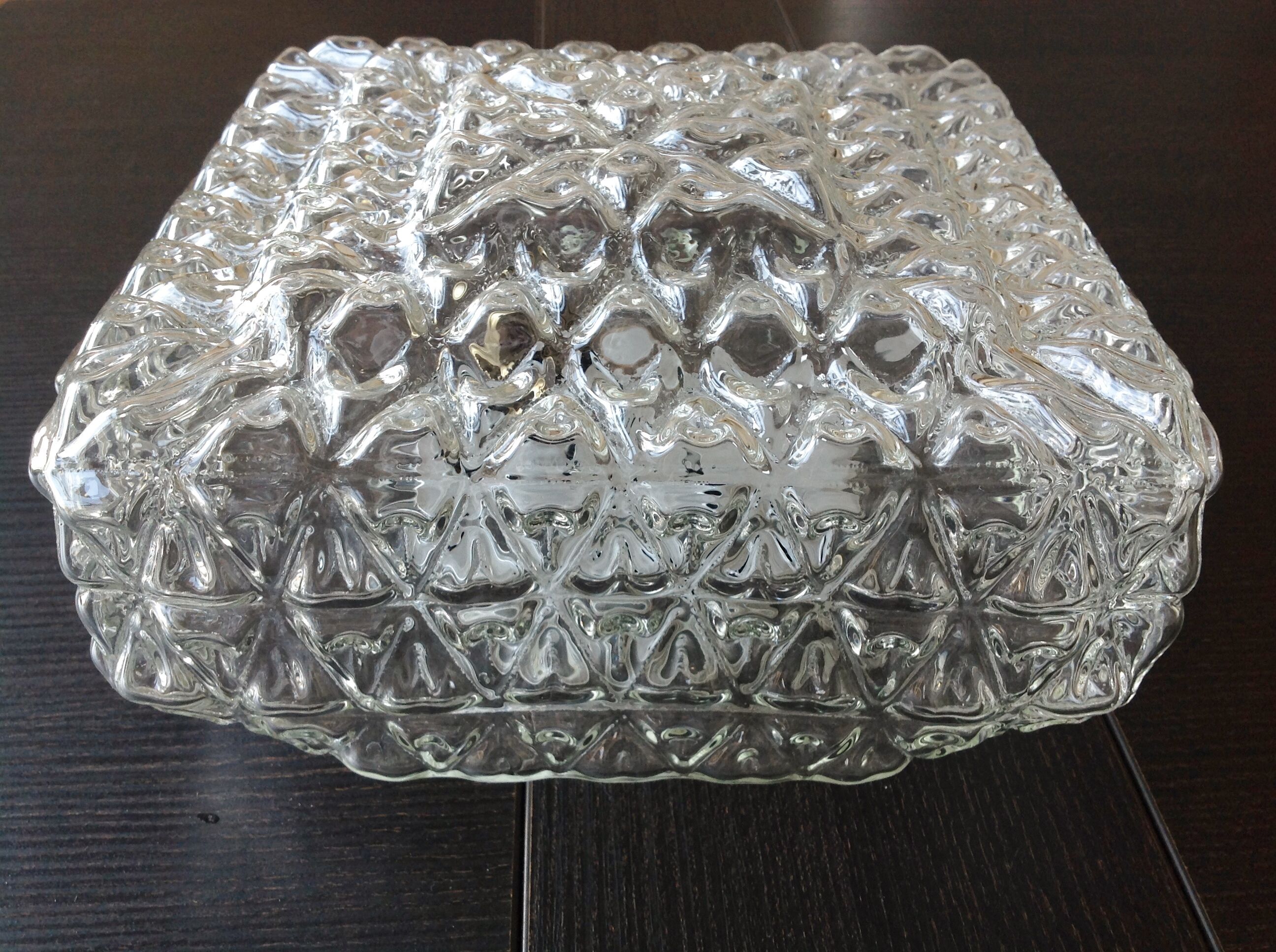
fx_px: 1288
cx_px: 638
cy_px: 476
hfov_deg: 52.7
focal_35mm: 35
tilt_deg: -38.6
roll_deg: +0.4
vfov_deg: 40.6
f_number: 2.4
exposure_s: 1/30
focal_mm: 4.28
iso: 64
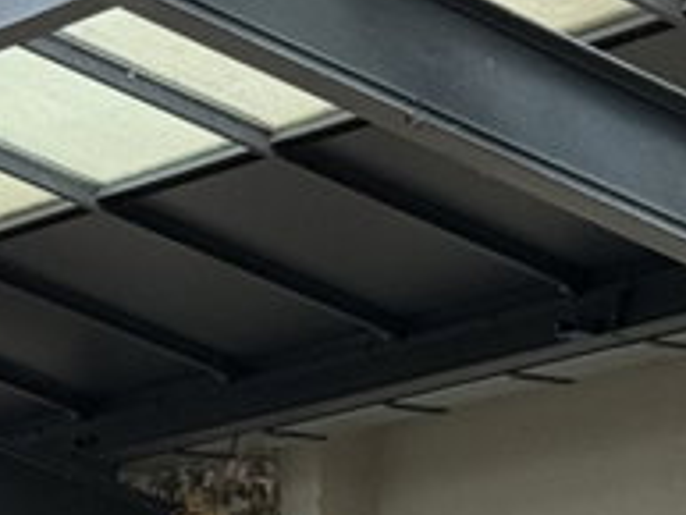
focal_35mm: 255
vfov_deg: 5.7
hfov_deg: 7.7
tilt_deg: +1.0
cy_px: 1137
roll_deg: -0.4
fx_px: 5057
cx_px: 810
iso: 64
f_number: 1.78
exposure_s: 1/1027
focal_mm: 6.76
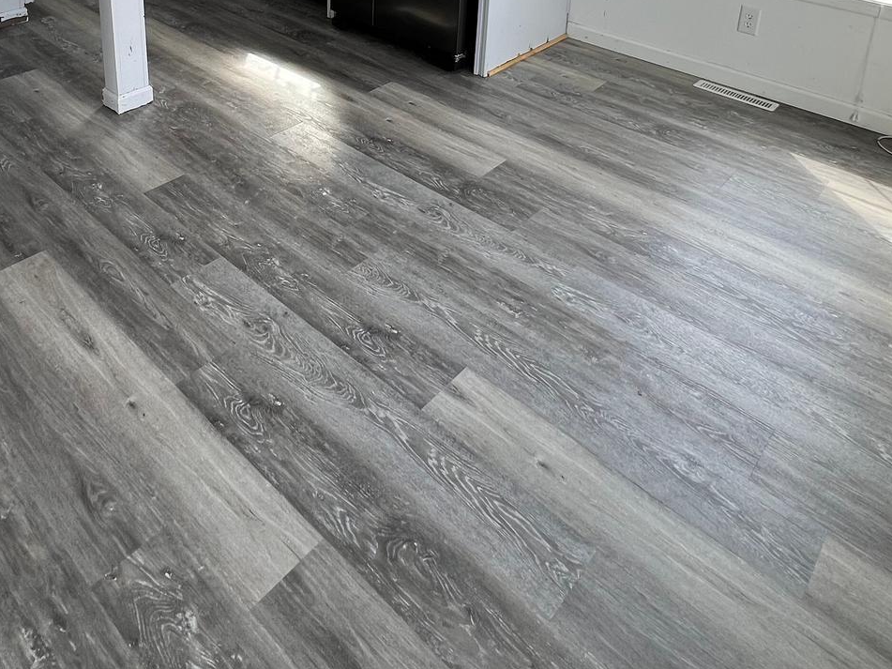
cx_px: 370
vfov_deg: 41.2
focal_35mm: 28
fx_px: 721
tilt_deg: -16.7
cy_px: -42
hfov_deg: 63.0
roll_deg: -1.5
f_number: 1.8
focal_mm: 1.57
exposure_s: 1/99
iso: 40
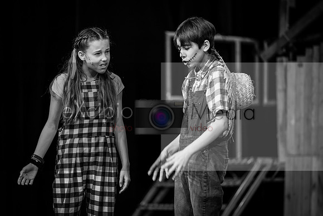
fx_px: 1881
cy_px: 103
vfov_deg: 6.6
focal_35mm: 210
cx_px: 162
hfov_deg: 9.8
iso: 1000
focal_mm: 200
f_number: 2.8
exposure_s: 1/125
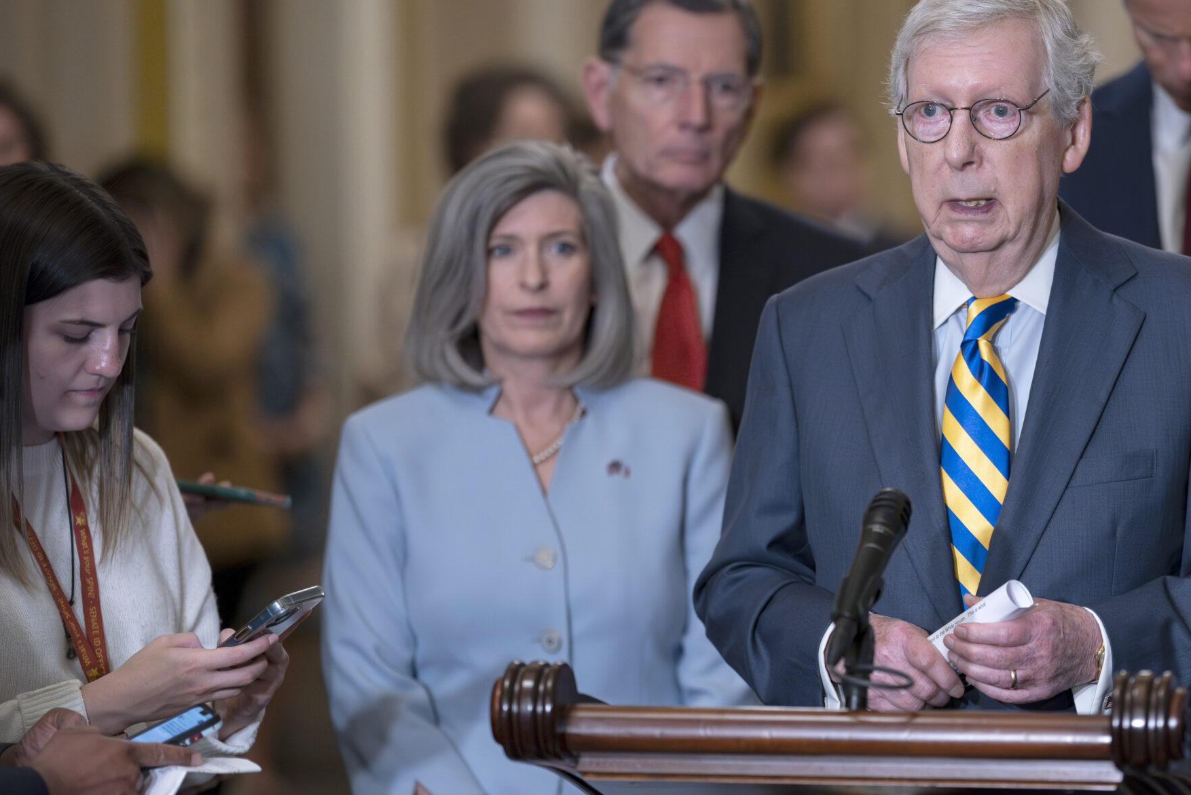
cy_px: 458
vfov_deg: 7.0
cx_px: 846
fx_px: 6518
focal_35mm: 197
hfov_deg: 10.4
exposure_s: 1/640
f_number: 1.8
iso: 3200
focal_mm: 135
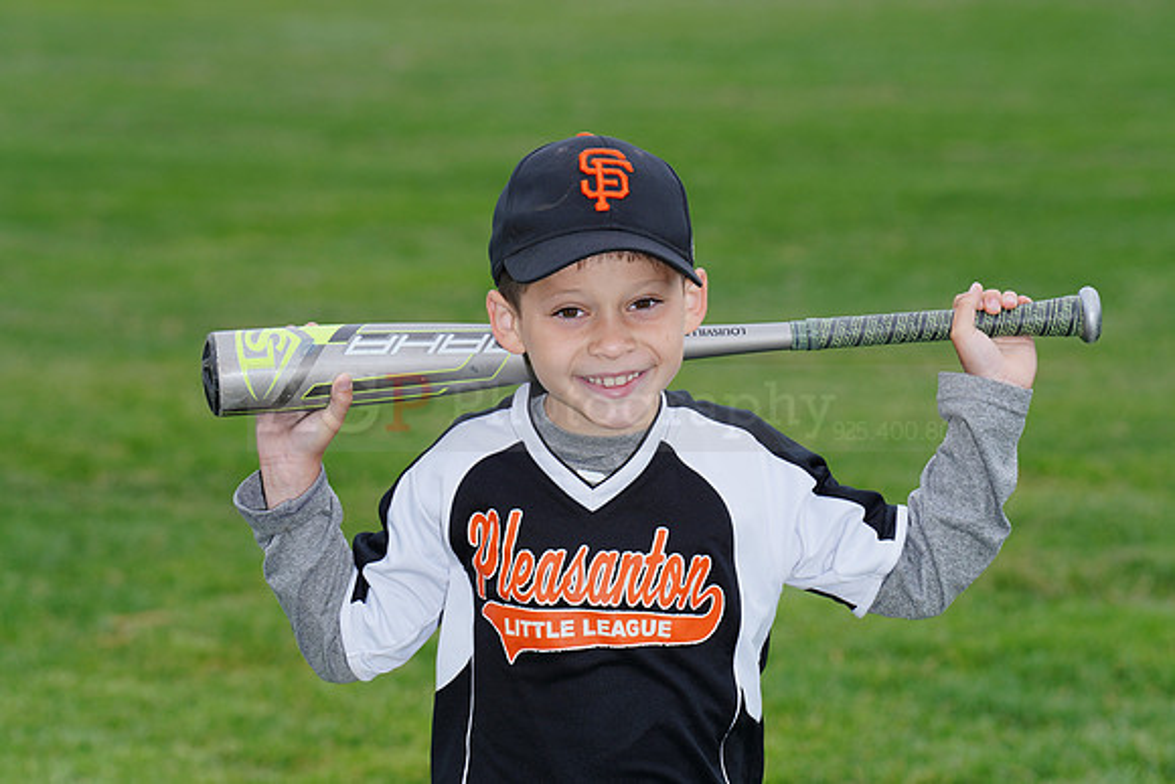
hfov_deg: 10.3
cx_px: 588
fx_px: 6529
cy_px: 392
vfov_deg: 6.9
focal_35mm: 200
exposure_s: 1/200
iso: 200
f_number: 8
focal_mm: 200
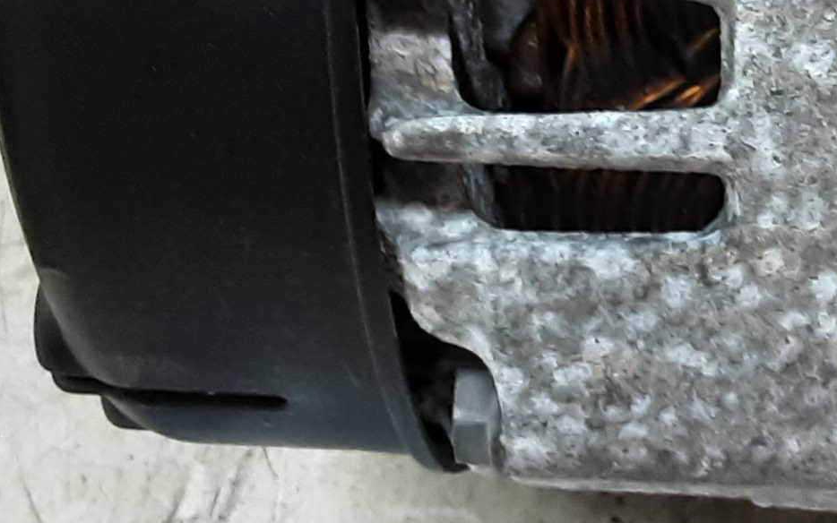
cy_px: 107
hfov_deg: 20.3
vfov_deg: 13.0
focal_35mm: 100
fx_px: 2281
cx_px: 787
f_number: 1.9
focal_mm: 2.91
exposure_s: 1/50
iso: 160
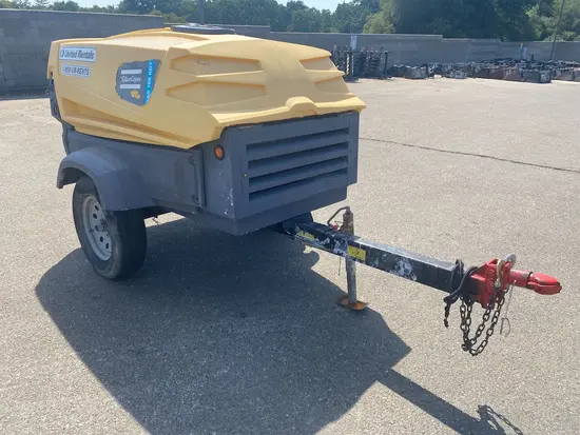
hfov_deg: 67.3
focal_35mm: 26
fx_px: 436
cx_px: 290
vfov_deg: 53.1
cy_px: 218
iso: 32
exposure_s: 1/1653
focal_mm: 4.25
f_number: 1.8
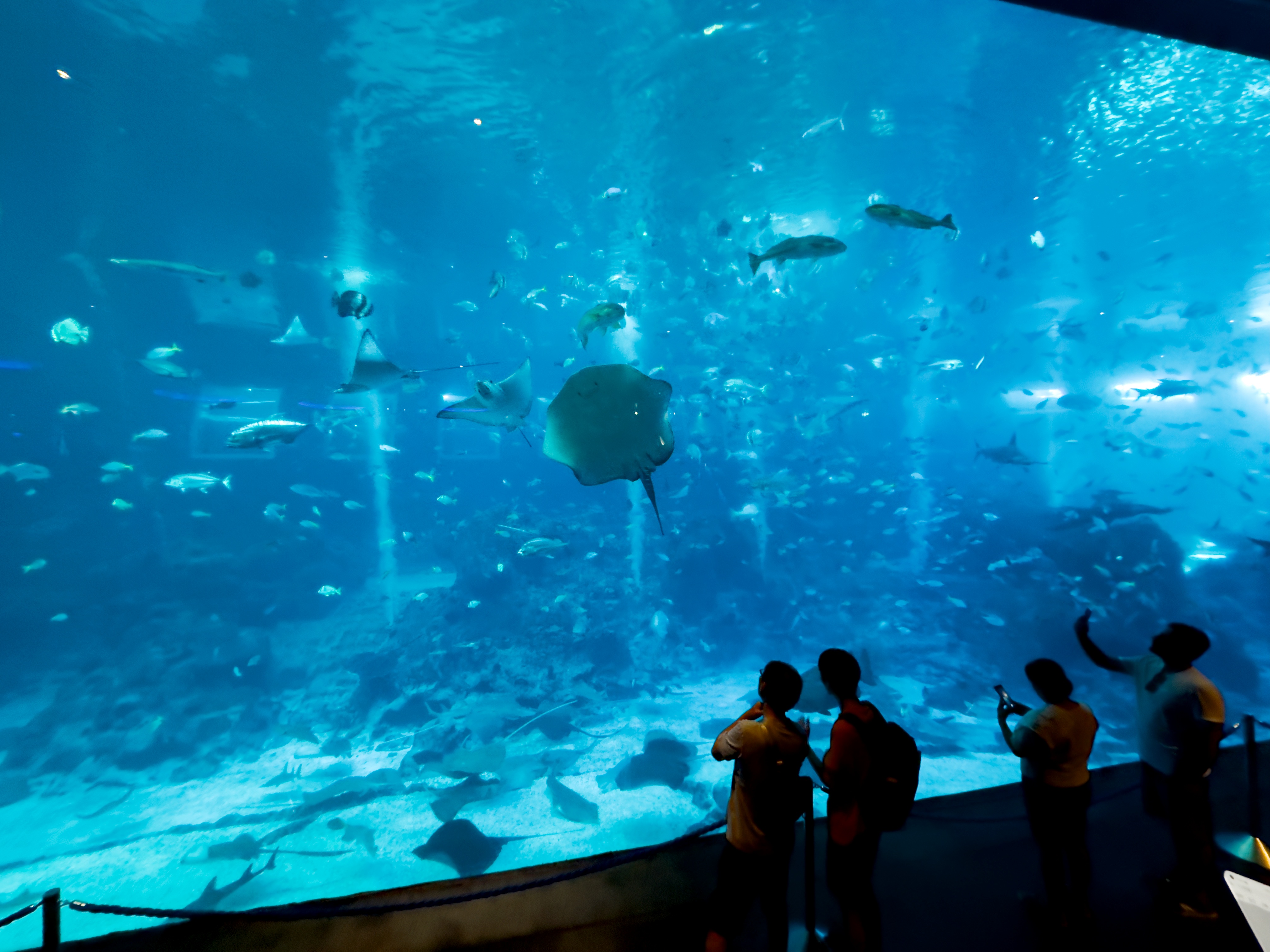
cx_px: 635
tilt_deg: +1.7
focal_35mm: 14
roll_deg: -0.2
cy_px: 476
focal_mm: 2.22
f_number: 2.2
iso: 1250
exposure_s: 1/50
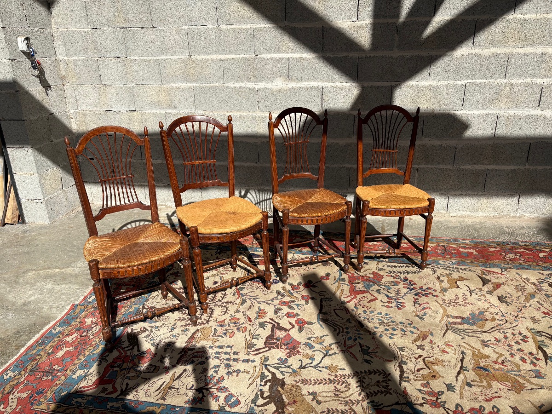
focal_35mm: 26
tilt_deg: -20.9
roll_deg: +1.1
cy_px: 207
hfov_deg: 67.3
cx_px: 276
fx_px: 415
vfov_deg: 53.1
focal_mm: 5.96
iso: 50
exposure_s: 1/4329
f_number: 1.6
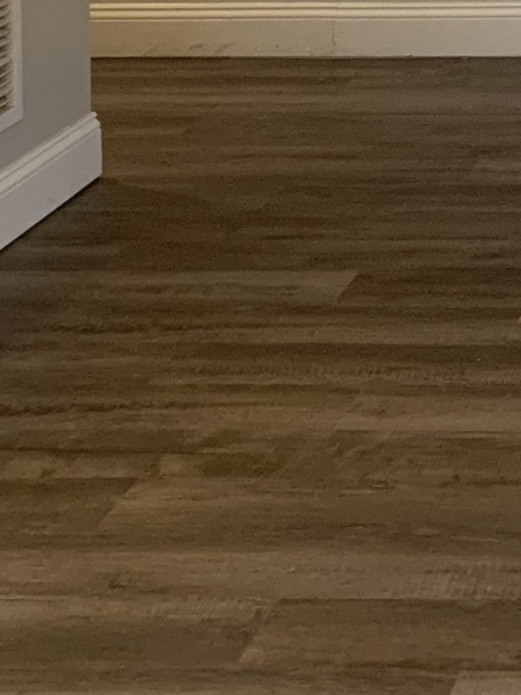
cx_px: 902
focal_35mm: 115
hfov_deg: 12.0
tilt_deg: +1.0
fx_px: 2307
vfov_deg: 15.0
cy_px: -542
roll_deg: +1.5
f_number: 1.8
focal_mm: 4.25
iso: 250
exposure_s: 1/60
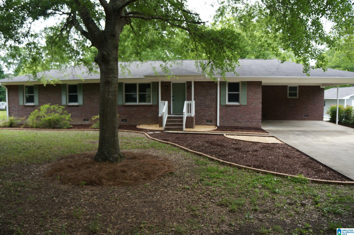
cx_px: 177
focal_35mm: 28
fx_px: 280
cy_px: 118
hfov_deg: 64.6
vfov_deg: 45.5
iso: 320
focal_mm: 19
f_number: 4
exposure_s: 1/400
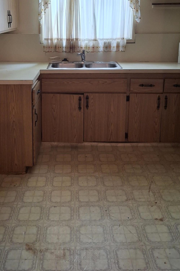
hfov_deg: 33.3
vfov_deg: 47.3
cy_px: 80
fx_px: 300
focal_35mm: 40
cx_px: 72
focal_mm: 4.69
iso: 125
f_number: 1.8
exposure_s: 1/60
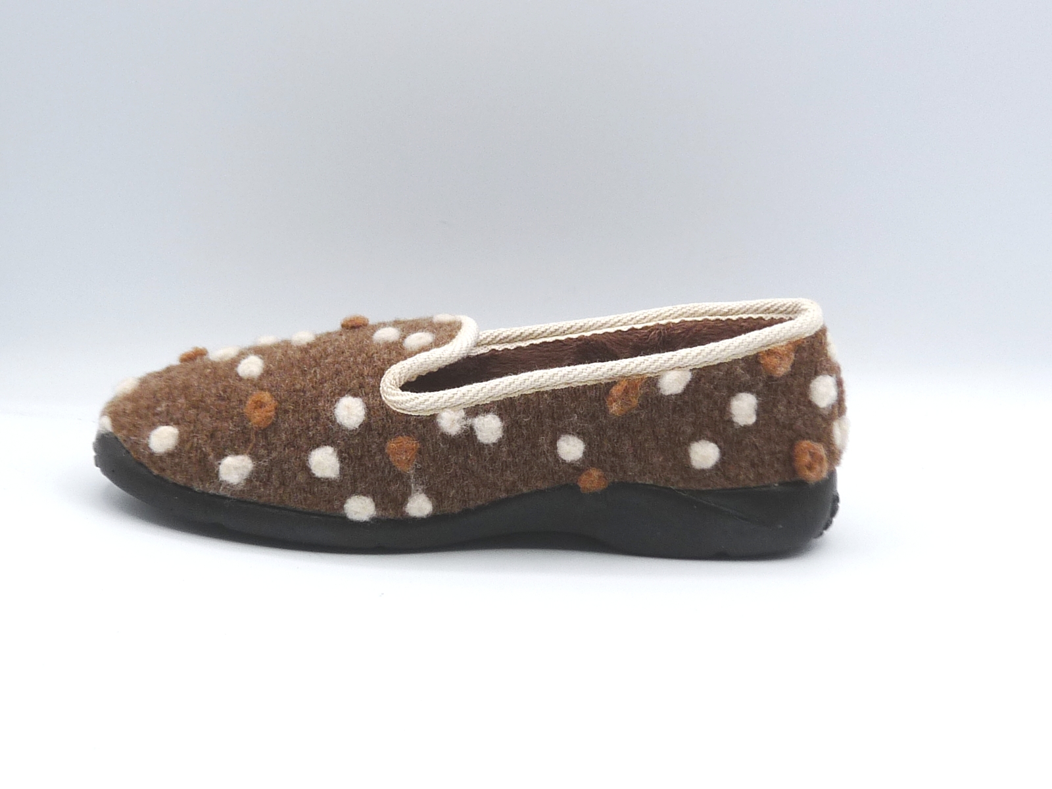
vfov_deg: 28.6
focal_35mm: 51
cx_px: 526
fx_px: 1550
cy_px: 394
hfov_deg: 37.5
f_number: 4.5
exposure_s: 1/200
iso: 100
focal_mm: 5.1
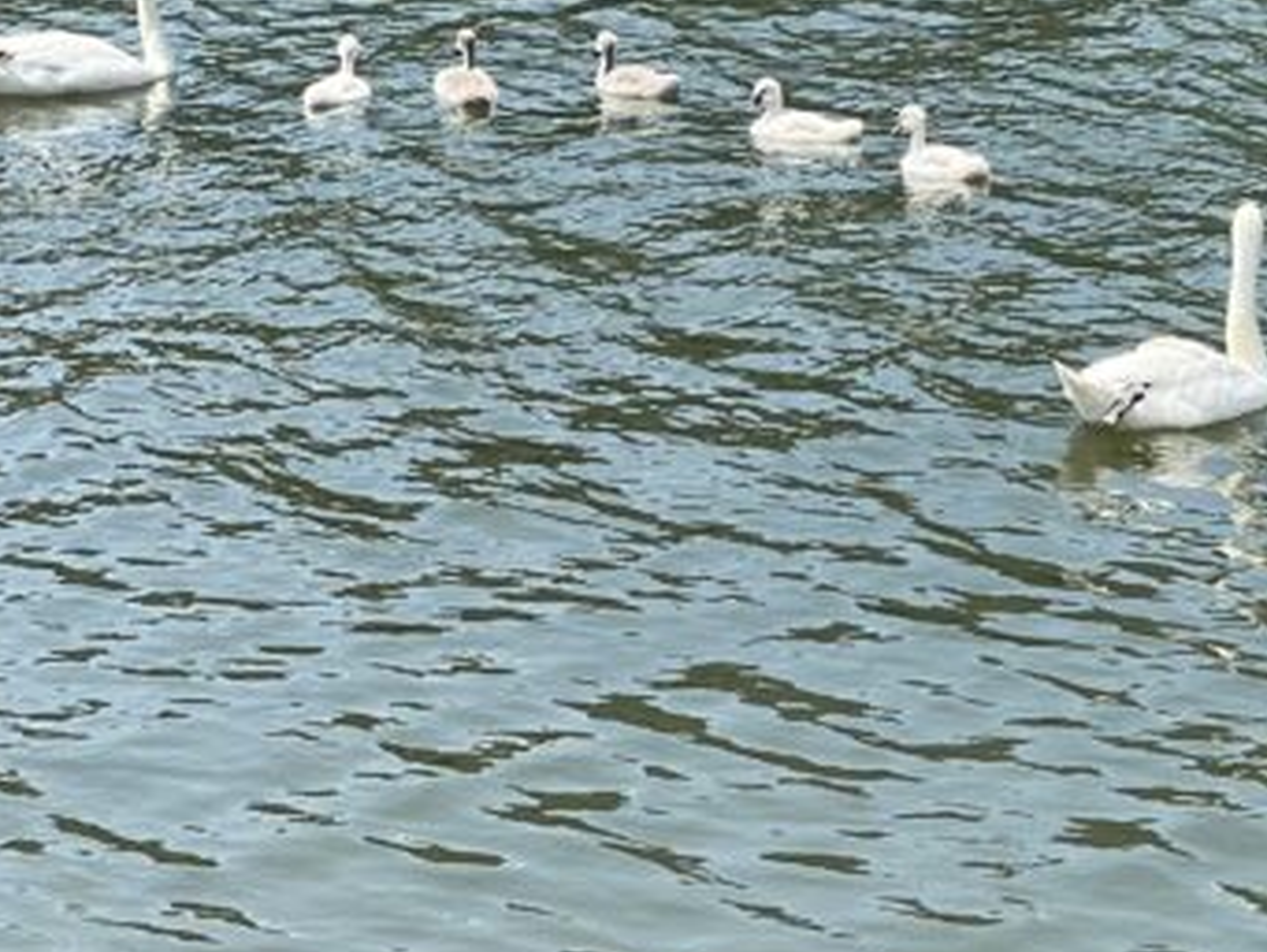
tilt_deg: -11.5
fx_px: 5712
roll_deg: +0.9
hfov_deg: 12.7
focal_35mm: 156
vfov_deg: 9.5
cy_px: 227
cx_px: 736
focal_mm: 6
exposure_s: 1/888
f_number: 2
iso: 25
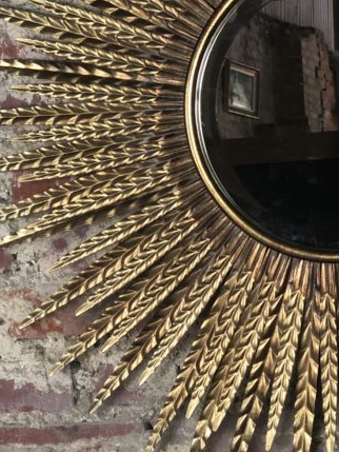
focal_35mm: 124
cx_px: 347
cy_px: 149
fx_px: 1618
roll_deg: +5.4
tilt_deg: -4.4
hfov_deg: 11.8
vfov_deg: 15.9
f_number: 2.4
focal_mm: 6
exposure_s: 1/33
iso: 125
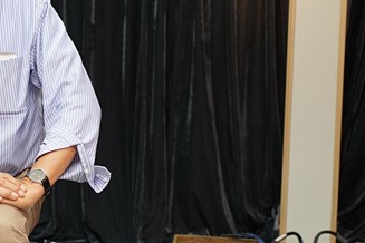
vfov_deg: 12.4
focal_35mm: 110
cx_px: 46
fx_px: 1115
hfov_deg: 18.3
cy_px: 157
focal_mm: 40
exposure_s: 1/60
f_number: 4
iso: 800
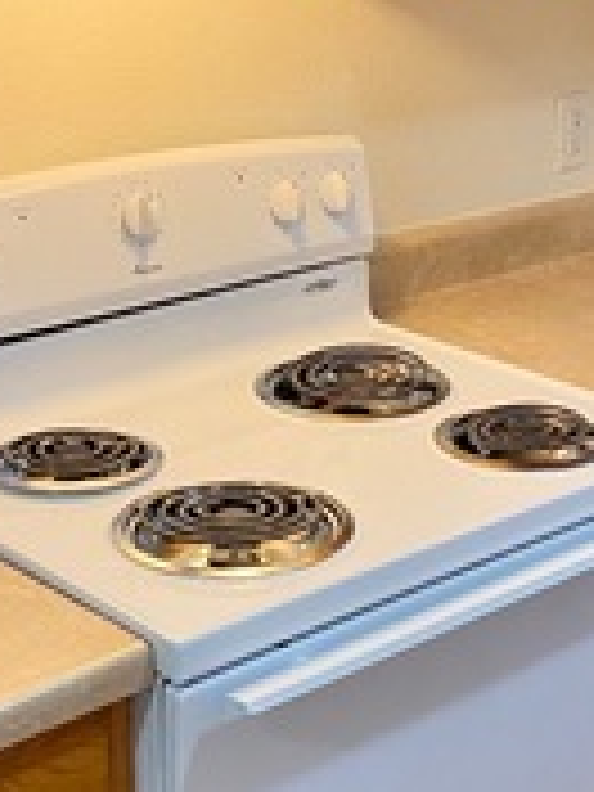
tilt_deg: -14.3
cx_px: 272
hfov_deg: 19.9
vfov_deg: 26.2
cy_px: 279
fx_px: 1693
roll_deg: +0.7
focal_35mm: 74
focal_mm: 4.25
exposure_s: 1/60
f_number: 1.8
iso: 125
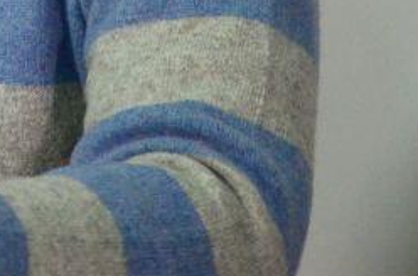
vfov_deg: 2.2
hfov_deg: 3.3
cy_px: -336
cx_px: -224
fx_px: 7139
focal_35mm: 616
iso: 2000
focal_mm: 85
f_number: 2.5
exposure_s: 1/250
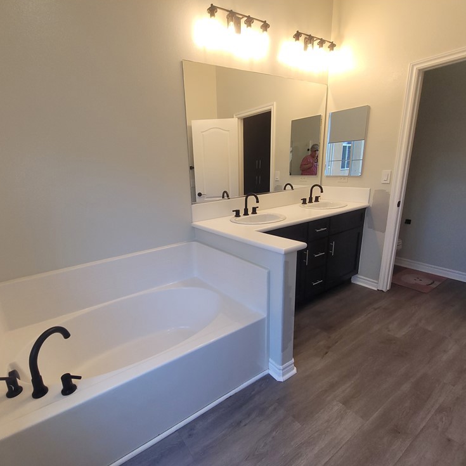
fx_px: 244
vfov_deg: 87.4
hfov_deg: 86.8
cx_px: 198
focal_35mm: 16
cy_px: 238
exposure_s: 1/120
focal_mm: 2.2
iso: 80
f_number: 2.2
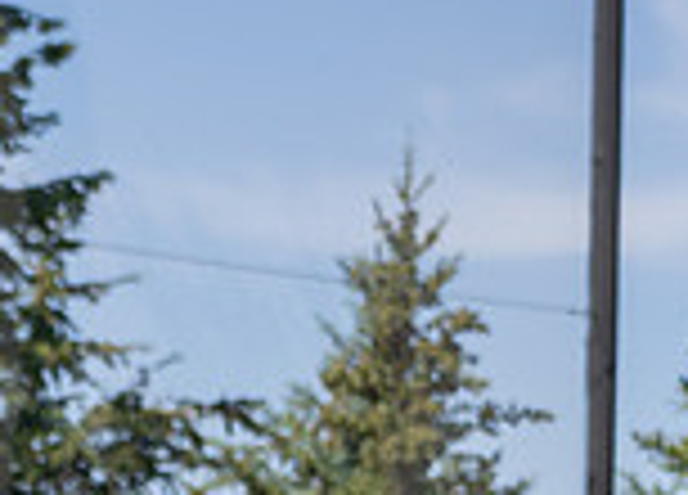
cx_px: -385
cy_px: 763
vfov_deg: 4.7
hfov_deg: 6.5
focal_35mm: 306
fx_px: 5992
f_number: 2.8
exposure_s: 1/800
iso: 40
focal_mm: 77
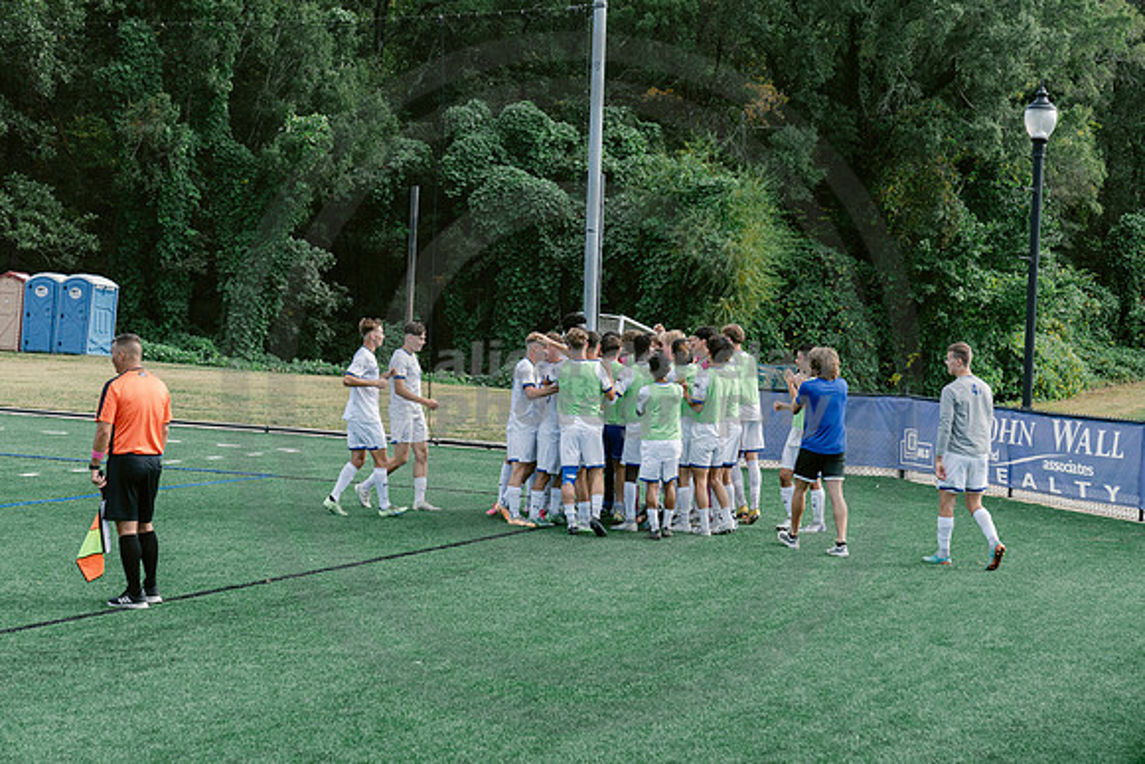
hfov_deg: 28.8
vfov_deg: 19.5
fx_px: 2227
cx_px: 572
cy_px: 382
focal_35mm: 70
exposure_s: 1/800
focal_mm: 70
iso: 640
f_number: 5.6
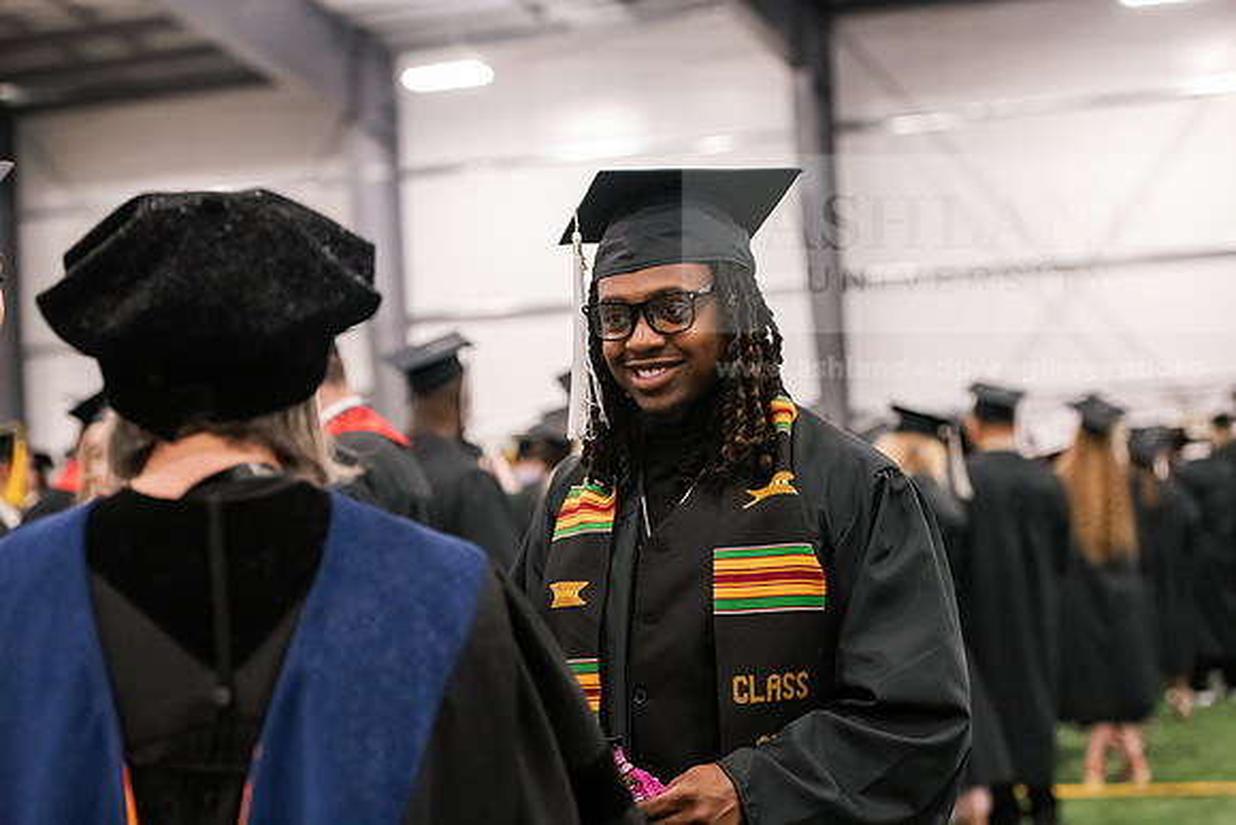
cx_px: 618
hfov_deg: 25.4
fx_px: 2747
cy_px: 412
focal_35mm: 80
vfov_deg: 17.1
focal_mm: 80
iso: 4000
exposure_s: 1/200
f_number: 3.5
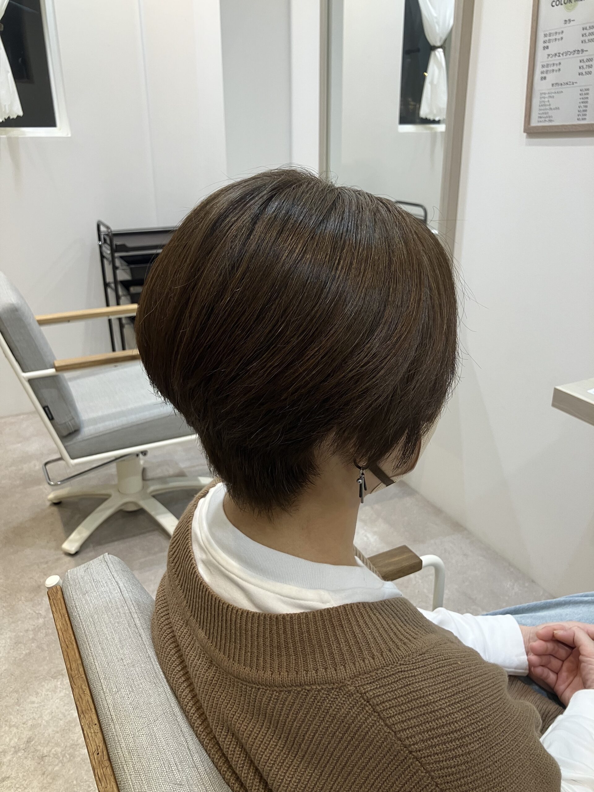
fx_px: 641
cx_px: 297
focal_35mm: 28
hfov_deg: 49.7
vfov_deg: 63.4
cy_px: 396
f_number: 1.8
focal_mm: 3.99
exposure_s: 1/50
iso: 50
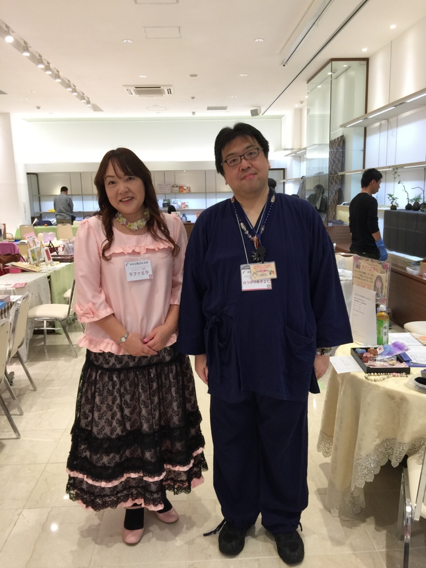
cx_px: 213
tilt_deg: -10.8
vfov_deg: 61.7
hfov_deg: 48.2
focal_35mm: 29
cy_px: 284
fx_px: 476
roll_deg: +1.6
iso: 40
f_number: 2.2
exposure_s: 1/30
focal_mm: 4.15
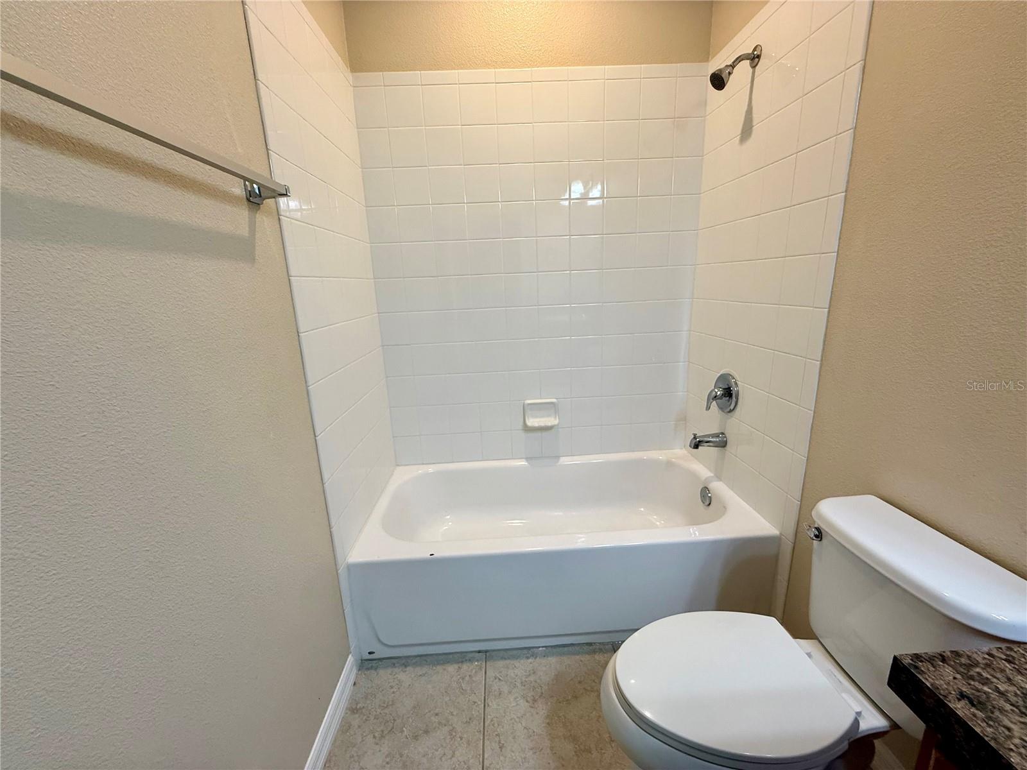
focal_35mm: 14
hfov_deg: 102.1
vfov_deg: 85.7
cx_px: 514
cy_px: 385
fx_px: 415
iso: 160
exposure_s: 1/120
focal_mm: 2.22
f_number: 2.2
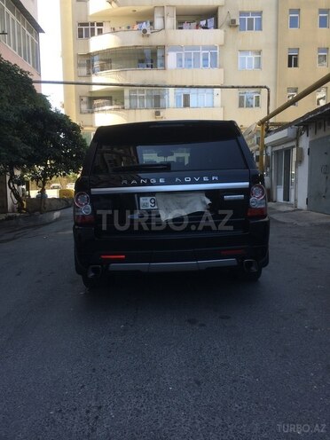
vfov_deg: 61.7
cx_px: 165
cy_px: 220
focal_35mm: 29
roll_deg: +0.0
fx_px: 369
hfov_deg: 48.2
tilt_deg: -8.3
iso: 32
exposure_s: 1/313
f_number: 2.2
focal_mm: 4.15
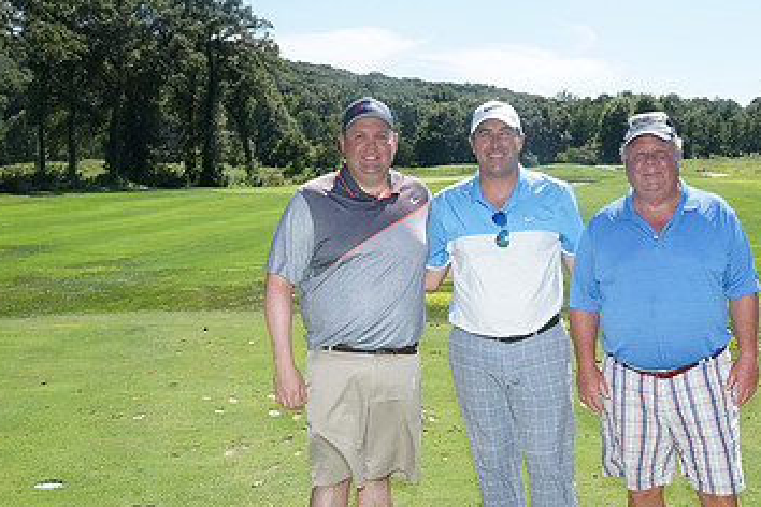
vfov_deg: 24.9
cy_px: 338
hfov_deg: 36.5
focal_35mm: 54
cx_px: 505
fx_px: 1141
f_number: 18
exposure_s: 1/250
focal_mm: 33
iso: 800
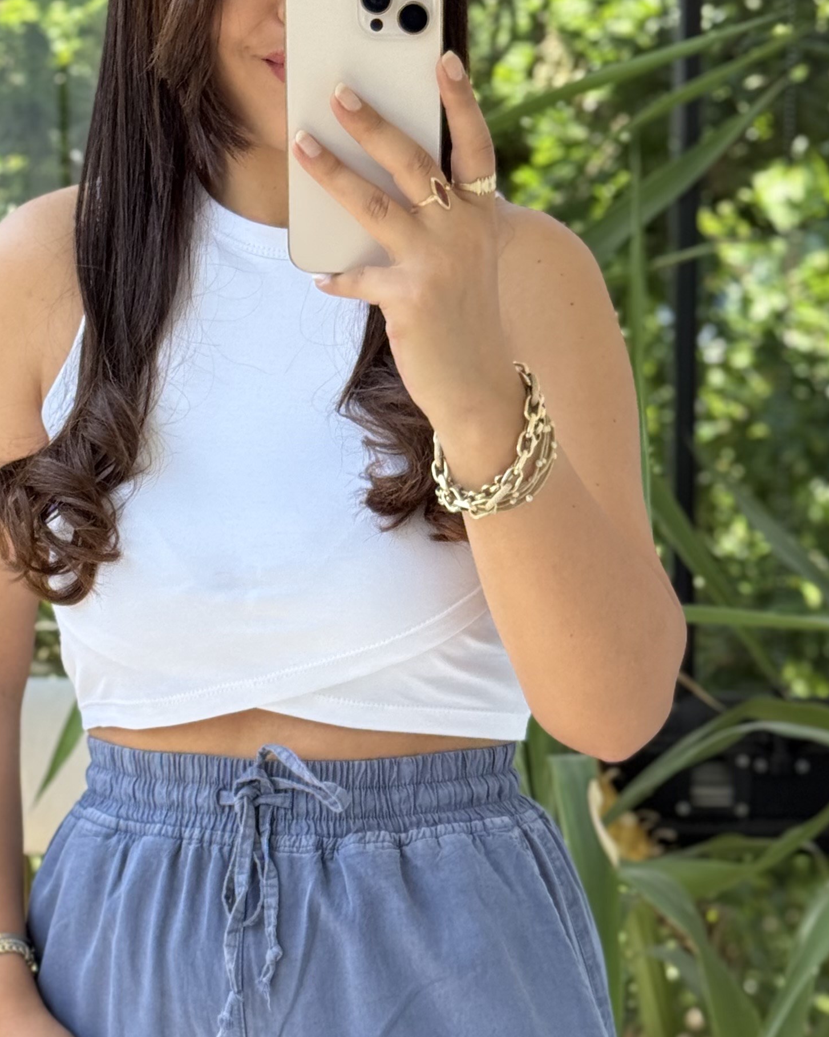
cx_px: 348
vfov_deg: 18.4
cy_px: 711
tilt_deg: -20.2
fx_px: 3189
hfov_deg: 14.8
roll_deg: +0.6
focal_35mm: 104
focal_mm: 6.76
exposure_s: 1/254
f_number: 1.78
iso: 64
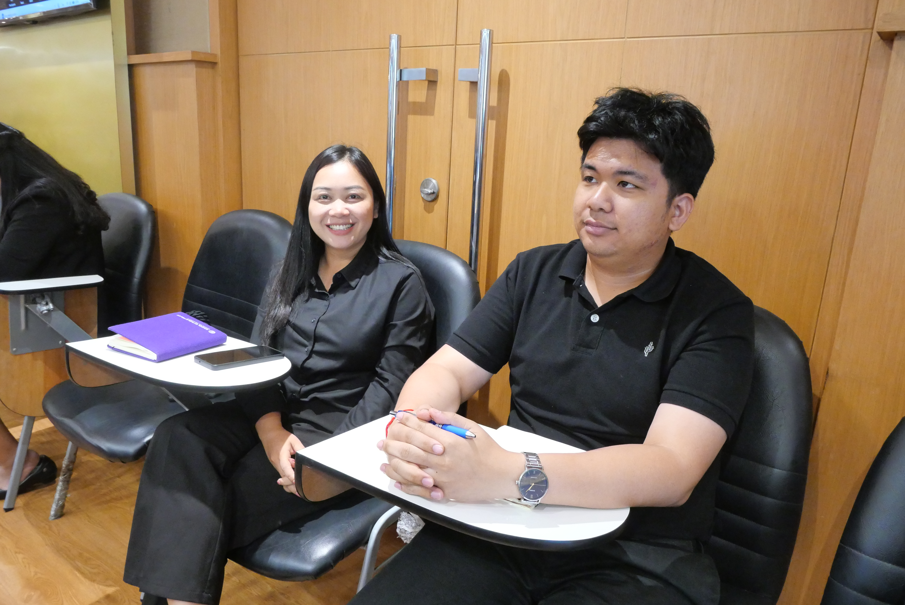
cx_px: 452
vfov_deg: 53.2
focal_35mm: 24
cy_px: 302
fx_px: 604
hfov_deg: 73.7
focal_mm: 12
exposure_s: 1/15
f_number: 6.3
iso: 3200
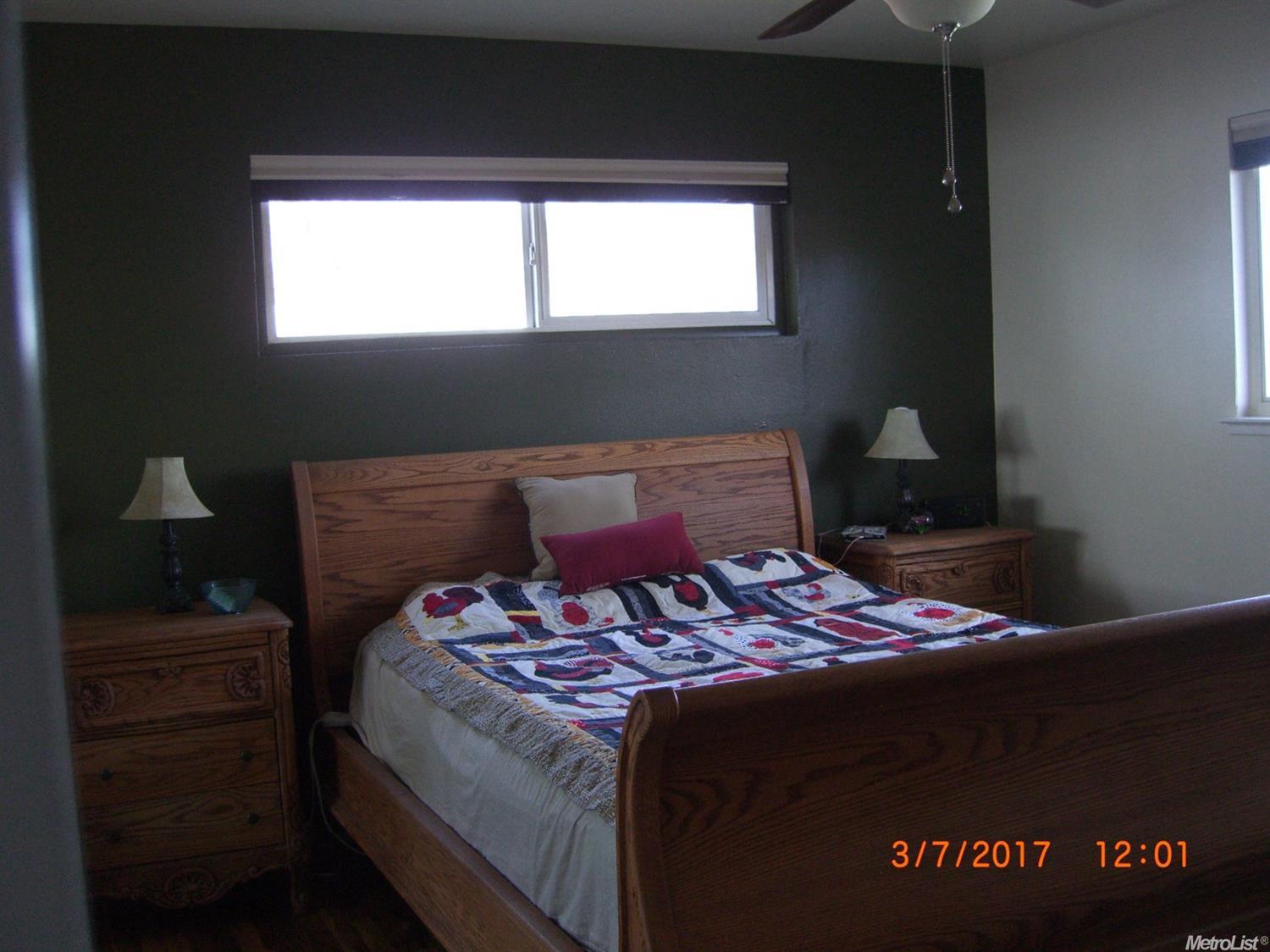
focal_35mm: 38
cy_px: 476
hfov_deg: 49.0
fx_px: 1394
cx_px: 635
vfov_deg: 37.7
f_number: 2.8
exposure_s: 1/125
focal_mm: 7.9
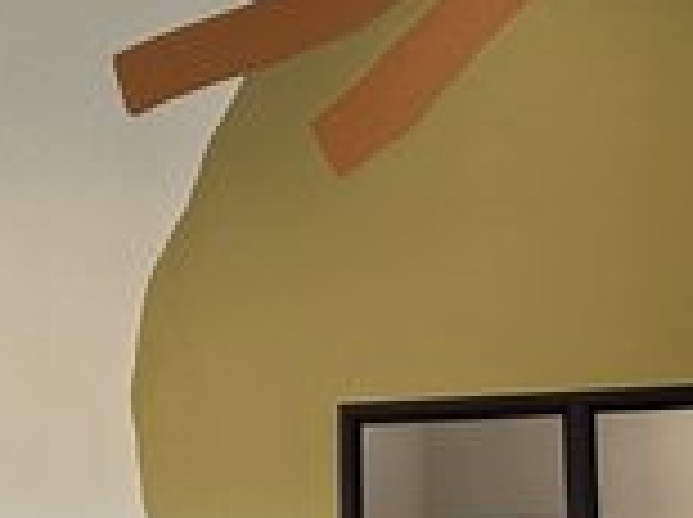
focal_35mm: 70
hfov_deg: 27.0
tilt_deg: +6.0
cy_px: 486
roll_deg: -0.2
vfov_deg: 20.4
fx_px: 1399
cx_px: 86
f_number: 2.2
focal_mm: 2.22
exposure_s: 1/120
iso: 64
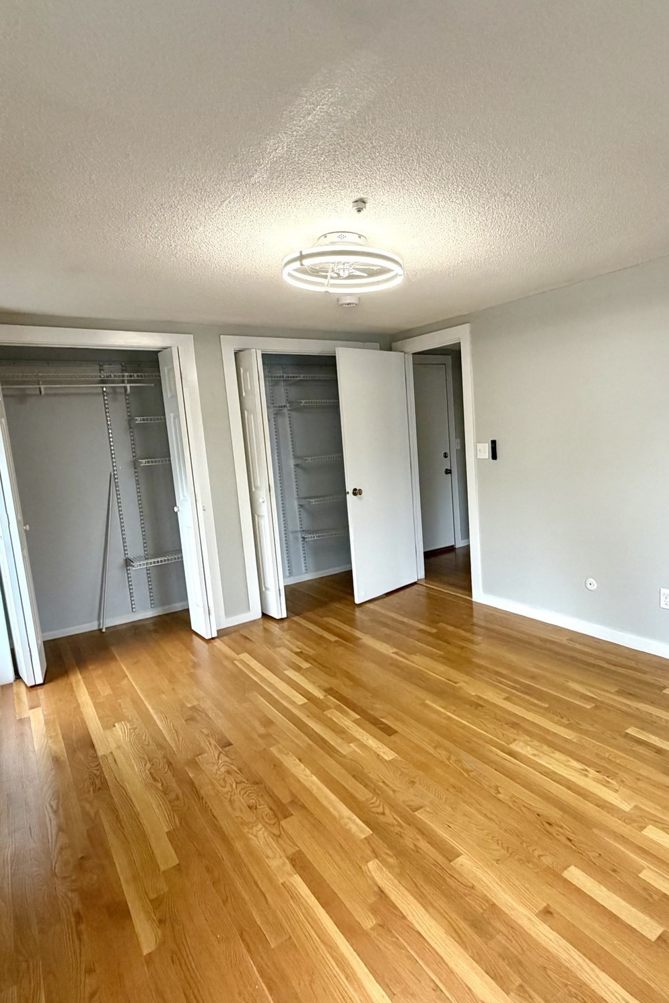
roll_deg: +3.8
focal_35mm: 20
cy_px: 505
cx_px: 402
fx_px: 557
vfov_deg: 84.0
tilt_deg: -8.4
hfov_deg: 61.4
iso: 200
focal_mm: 2.22
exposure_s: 1/121
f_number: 2.2
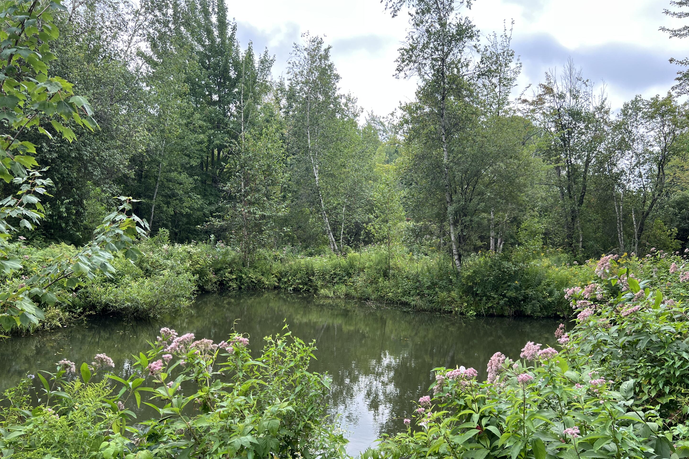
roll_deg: -4.0
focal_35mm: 28
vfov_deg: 46.3
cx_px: 355
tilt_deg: -2.8
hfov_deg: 65.5
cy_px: 259
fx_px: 536
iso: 50
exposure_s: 1/808
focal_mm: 5.7
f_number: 1.5
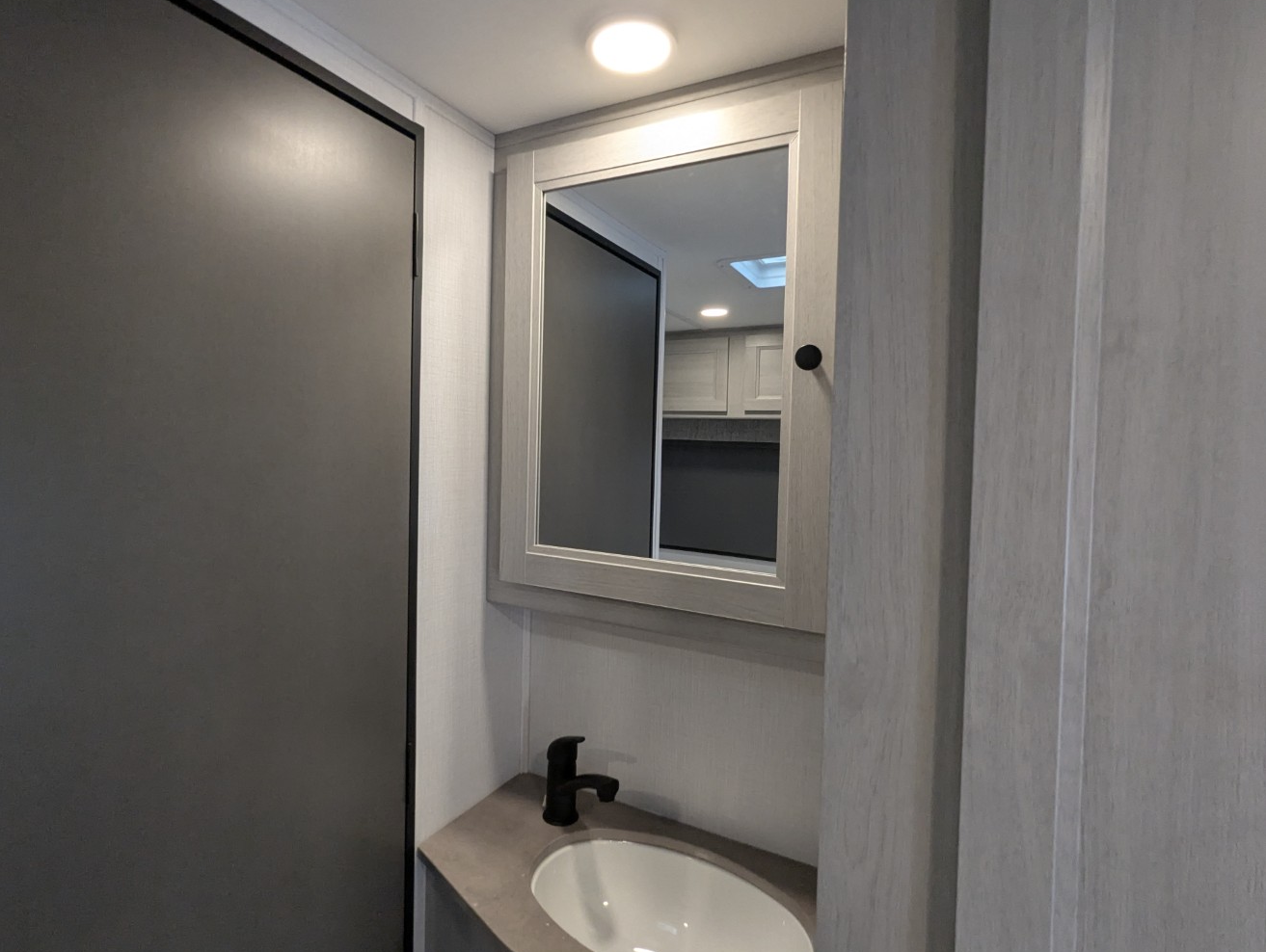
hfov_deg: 90.9
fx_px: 622
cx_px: 594
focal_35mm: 17
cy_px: 453
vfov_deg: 74.8
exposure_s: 1/88.2
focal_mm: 2.35
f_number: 2.2
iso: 241
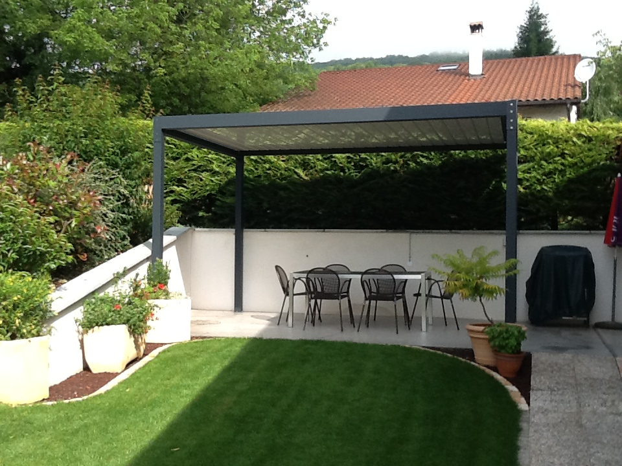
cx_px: 311
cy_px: 233
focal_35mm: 44
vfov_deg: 32.9
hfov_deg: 42.9
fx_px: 791
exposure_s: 1/461
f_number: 2.4
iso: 40
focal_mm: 2.03
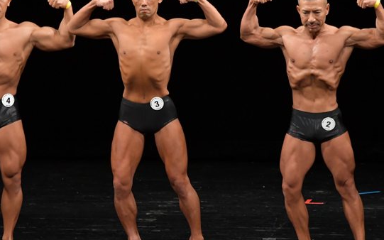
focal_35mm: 394
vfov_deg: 3.3
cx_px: 148
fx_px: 4123
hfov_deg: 5.3
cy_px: 129
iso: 2500
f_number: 5.6
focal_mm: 180
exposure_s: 1/400
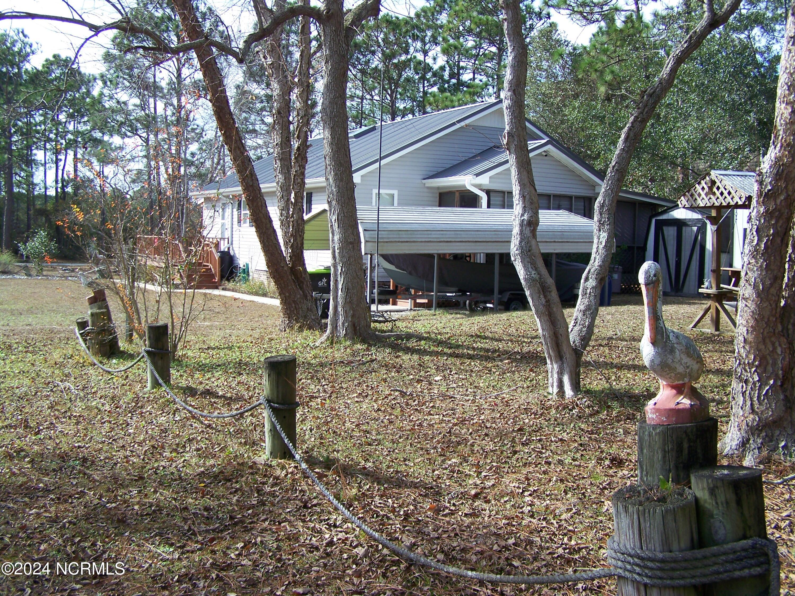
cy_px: 298
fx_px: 873
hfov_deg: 49.0
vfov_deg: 37.7
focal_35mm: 38
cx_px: 398
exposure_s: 1/400
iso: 64
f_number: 2.8
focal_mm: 6.3
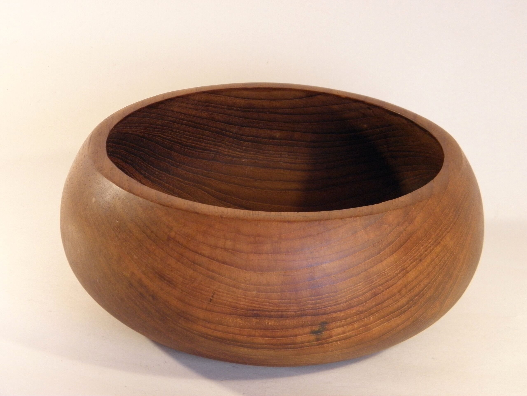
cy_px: 198
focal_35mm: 106
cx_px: 264
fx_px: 1614
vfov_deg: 14.0
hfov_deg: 18.5
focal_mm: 19
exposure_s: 1/30
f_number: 4.7
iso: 200
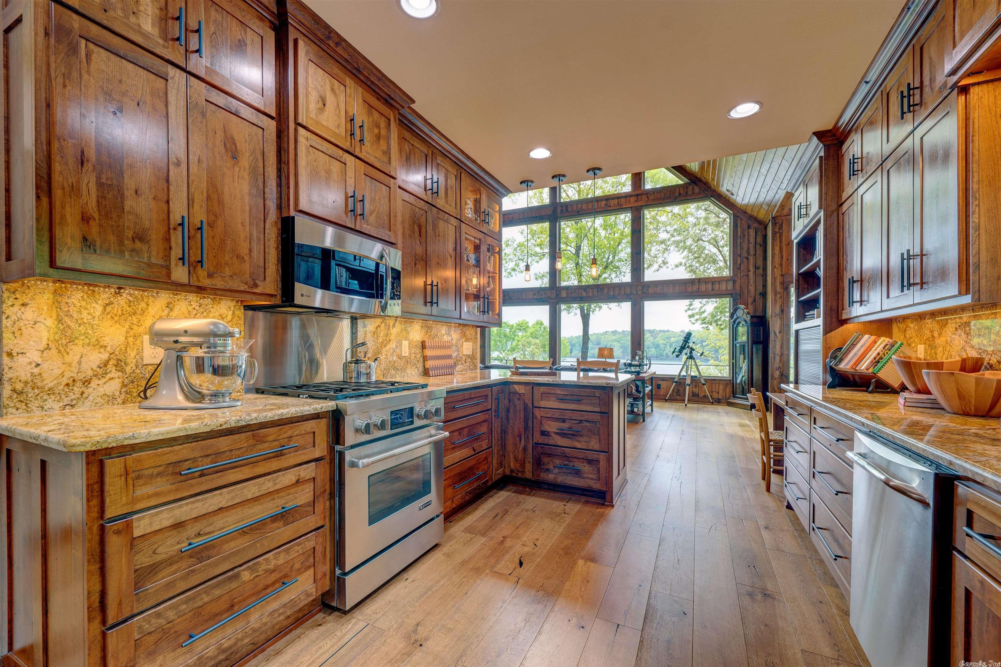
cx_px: 500
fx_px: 389
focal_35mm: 14
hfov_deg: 104.3
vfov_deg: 81.2
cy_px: 334
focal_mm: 14
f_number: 5.6
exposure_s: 1/3
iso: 100
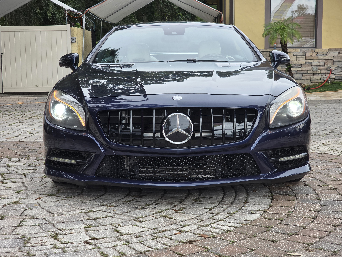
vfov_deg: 21.3
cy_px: 128
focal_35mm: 69
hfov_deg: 28.2
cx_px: 171
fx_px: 682
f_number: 2.4
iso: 50
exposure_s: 1/273
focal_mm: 7.9
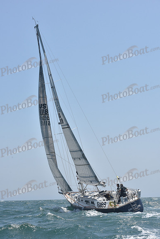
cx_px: 80
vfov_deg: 28.8
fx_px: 466
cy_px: 120
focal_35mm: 70
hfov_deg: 19.5
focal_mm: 70
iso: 320
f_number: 11
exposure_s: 1/1000
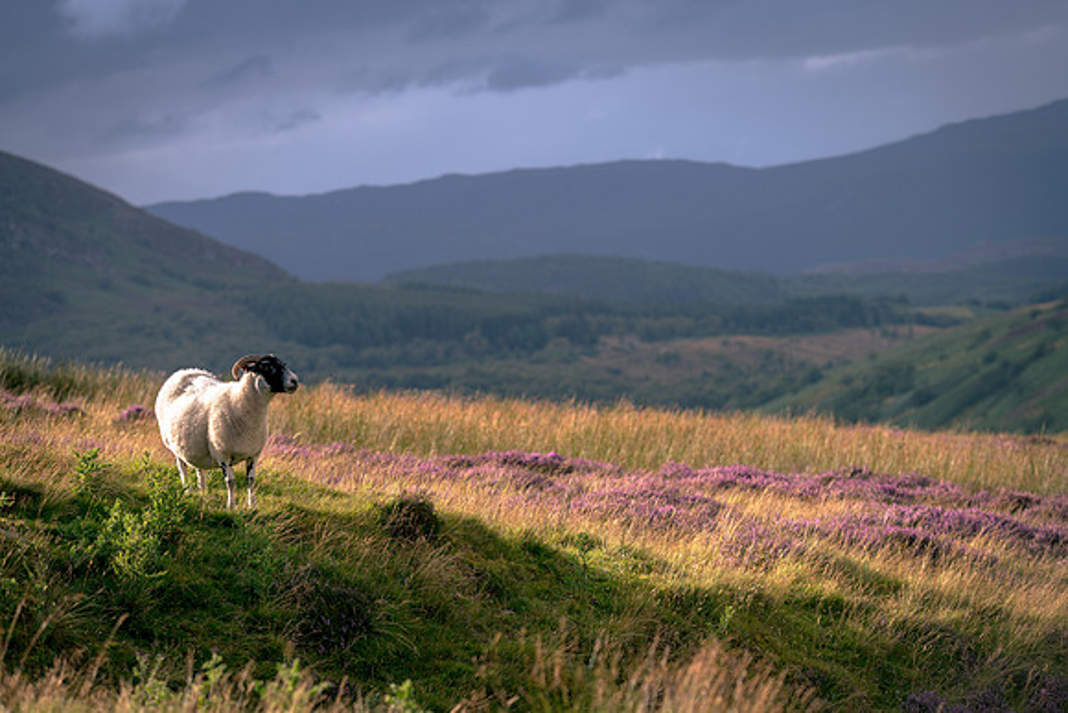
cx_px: 534
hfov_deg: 16.8
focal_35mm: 122
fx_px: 3620
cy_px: 356
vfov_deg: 11.2
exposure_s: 1/400
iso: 160
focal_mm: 122
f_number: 4
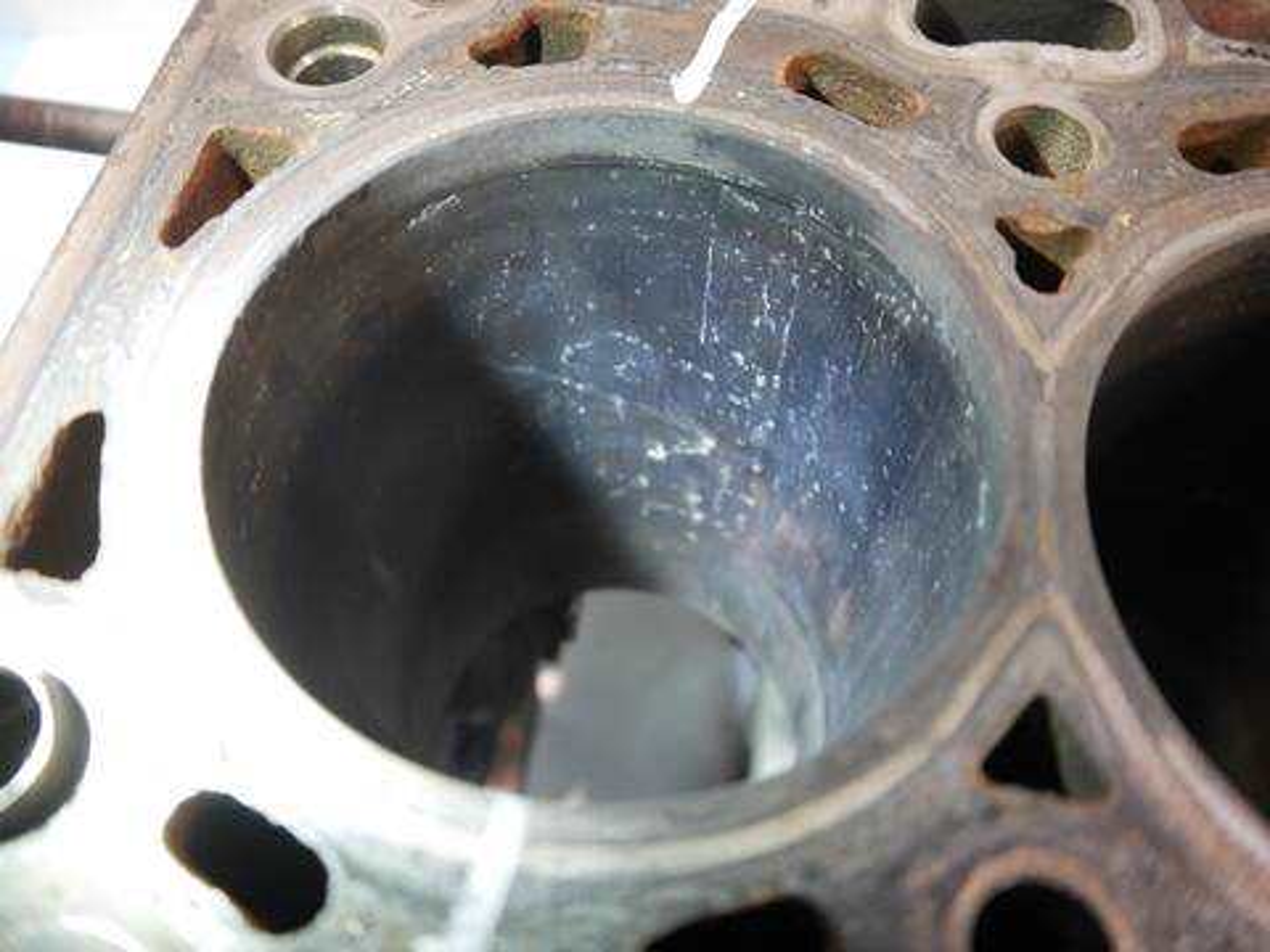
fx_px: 1027
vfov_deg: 49.7
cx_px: 635
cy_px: 476
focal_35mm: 28
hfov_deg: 63.4
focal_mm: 14
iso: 1600
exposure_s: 1/60
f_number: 3.5
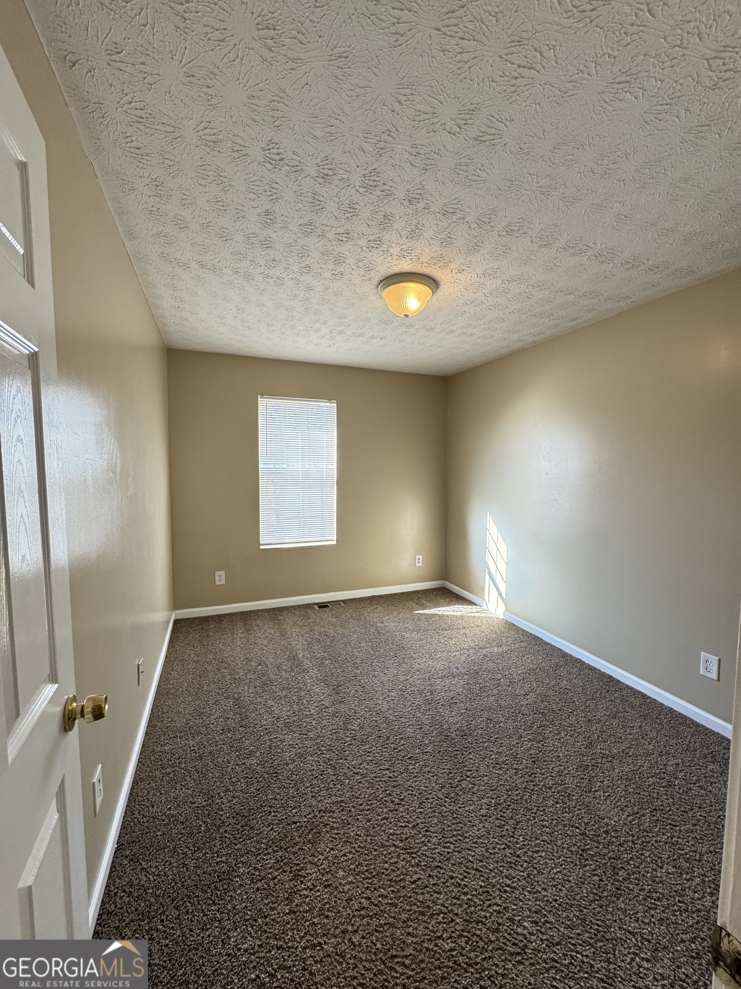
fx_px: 400
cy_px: 494
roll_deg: -0.3
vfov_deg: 102.1
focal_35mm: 14
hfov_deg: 85.7
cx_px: 370
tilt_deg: -5.4
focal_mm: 2.22
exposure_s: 1/120
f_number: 2.2
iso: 320
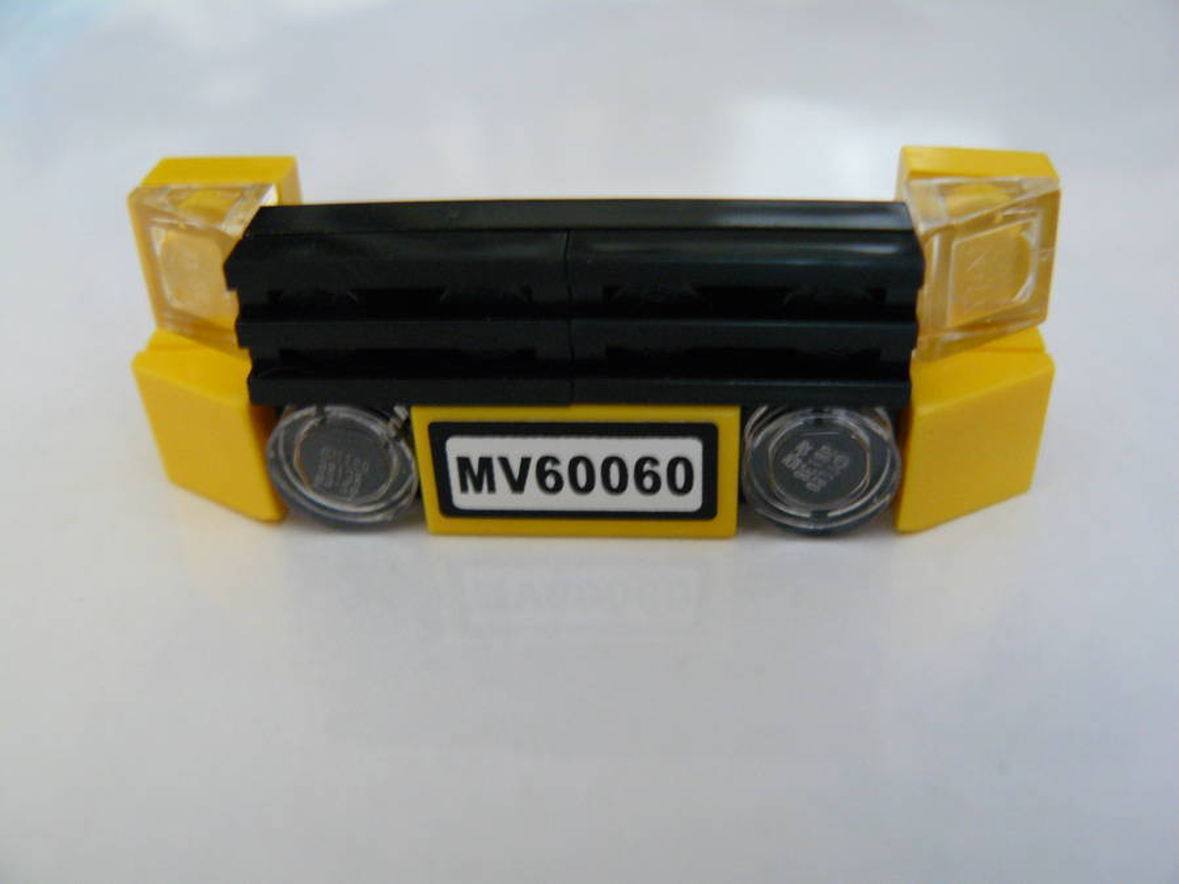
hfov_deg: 51.4
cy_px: 442
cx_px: 590
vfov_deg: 39.7
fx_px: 1226
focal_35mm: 36
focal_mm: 6
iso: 200
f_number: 2.8
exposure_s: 1/6
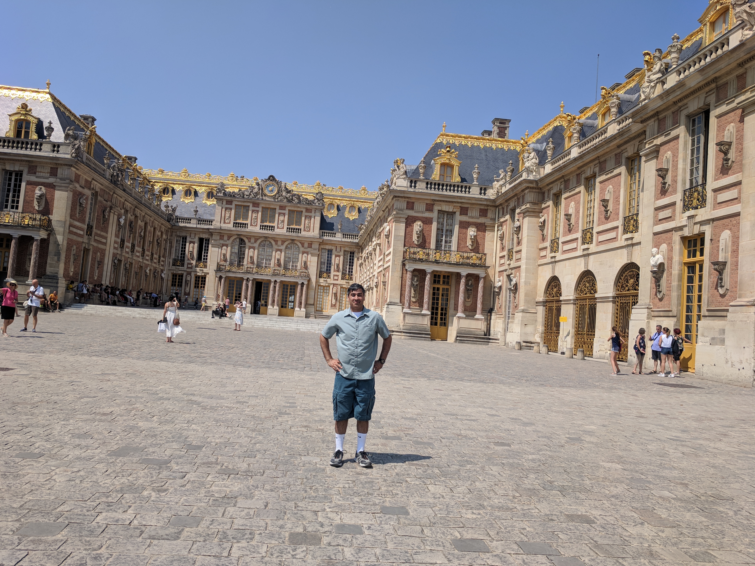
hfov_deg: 65.3
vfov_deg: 51.4
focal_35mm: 27
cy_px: 286
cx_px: 369
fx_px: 589
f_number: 2
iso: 52
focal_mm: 4.67
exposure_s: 1/2817
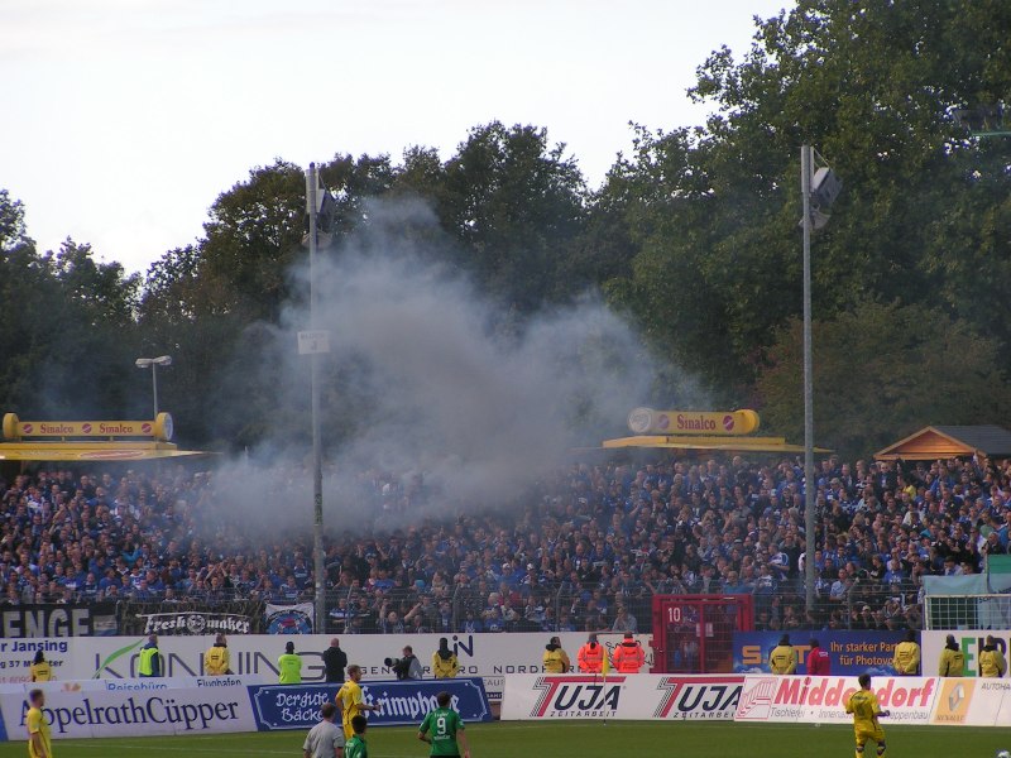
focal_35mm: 216
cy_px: 379
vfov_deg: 6.9
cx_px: 506
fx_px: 6309
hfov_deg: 9.2
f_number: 4.5
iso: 50
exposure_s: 1/320
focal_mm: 33
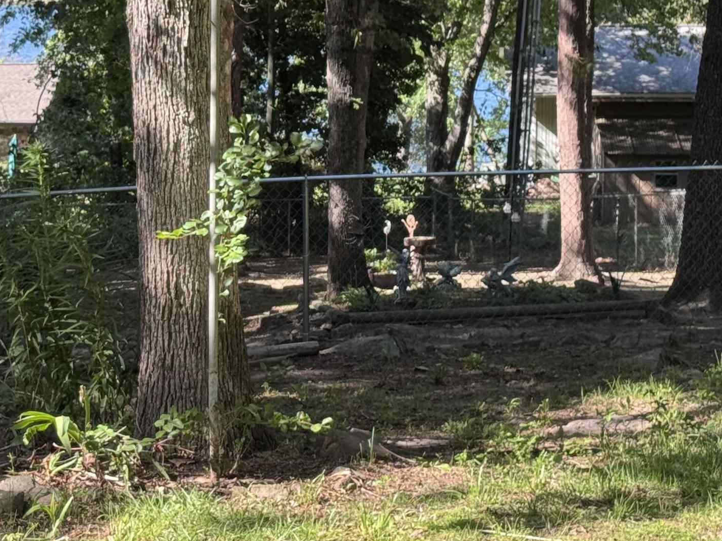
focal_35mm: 104
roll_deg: +0.3
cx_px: 300
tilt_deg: -6.1
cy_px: 184
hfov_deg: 18.9
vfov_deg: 14.2
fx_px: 2169
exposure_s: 1/604
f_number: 1.78
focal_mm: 6.76
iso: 64
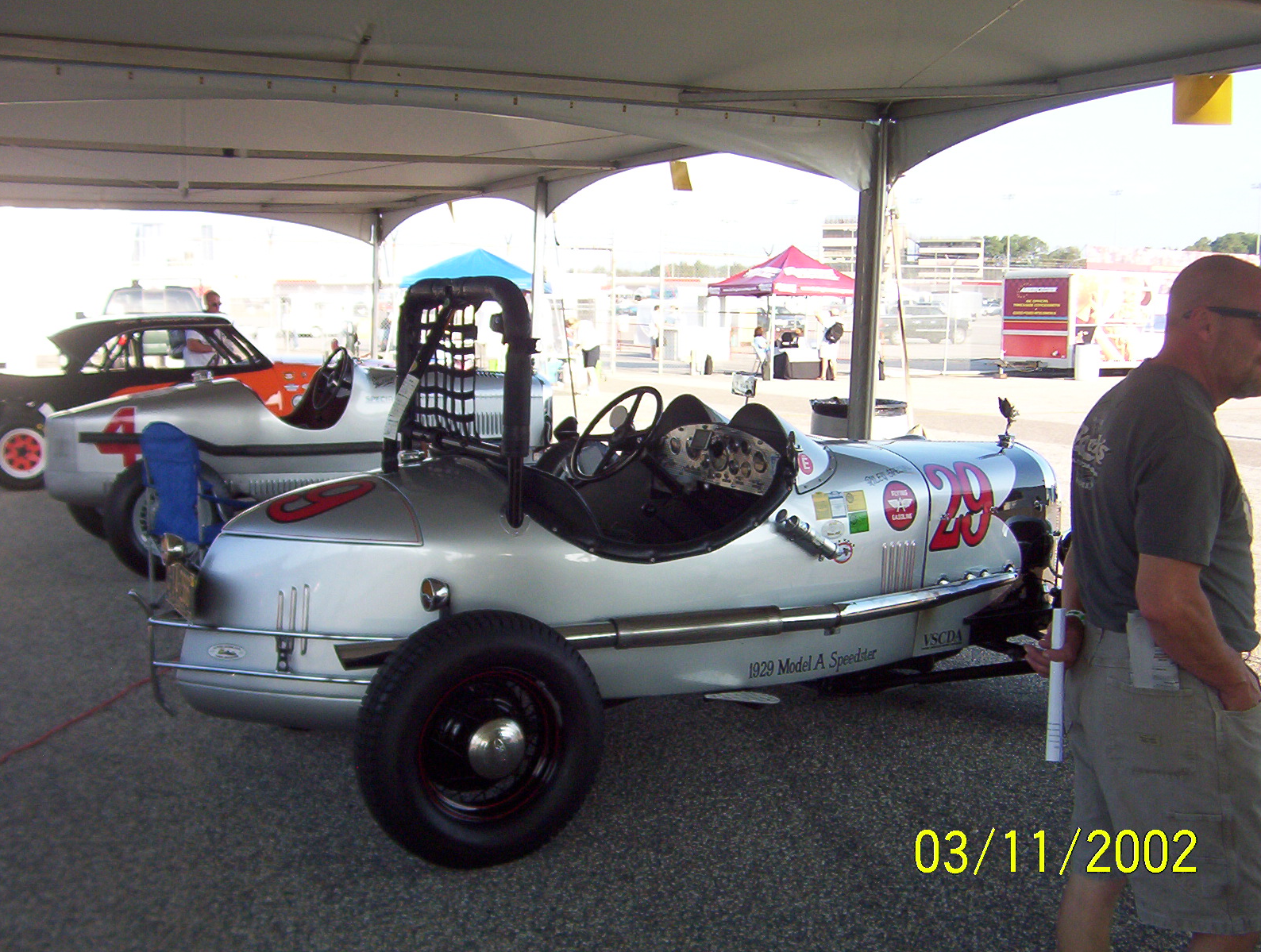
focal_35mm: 37
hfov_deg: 50.0
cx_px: 614
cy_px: 484
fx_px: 1351
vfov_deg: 38.8
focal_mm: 5.54
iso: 100
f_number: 2.76
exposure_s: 1/490
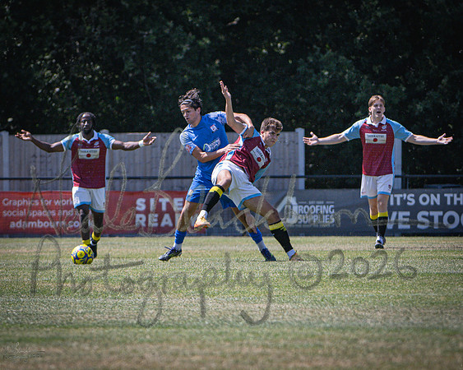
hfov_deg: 2.5
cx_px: 173
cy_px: 273
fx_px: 10515
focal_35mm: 768
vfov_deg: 2.0
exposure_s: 1/2500
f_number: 4
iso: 400
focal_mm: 300
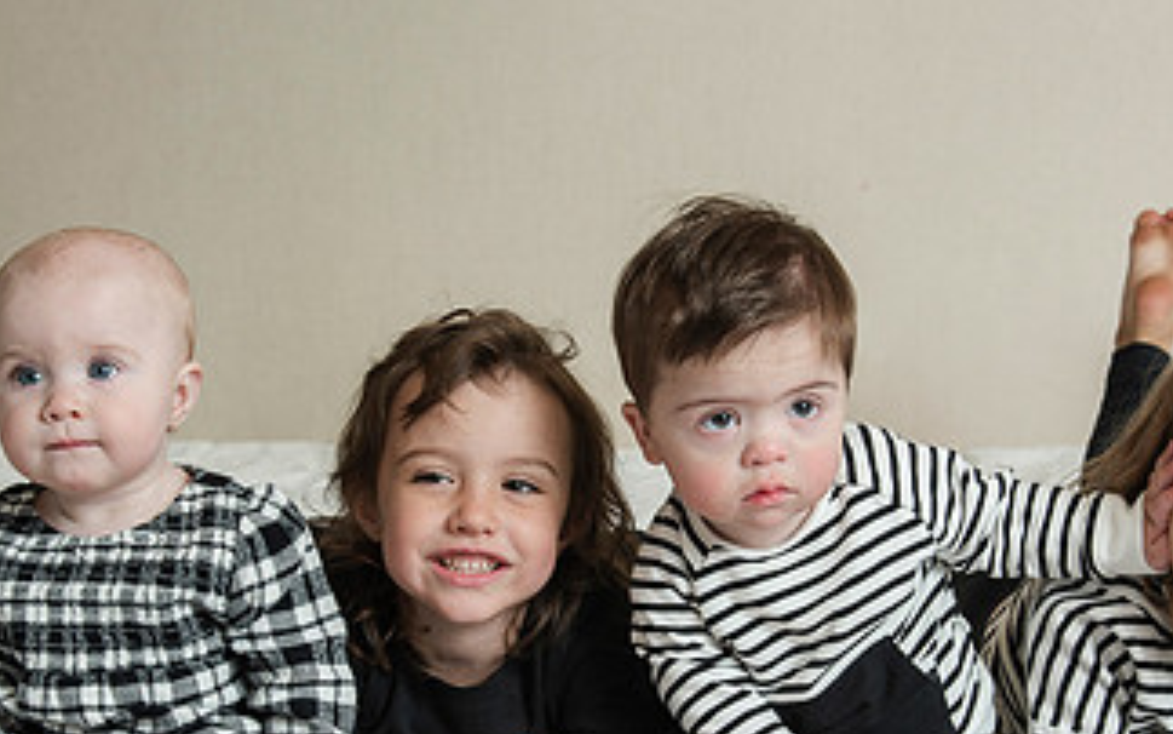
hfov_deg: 31.0
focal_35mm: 66
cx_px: 639
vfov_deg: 19.6
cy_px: 519
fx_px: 2110
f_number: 5.6
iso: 400
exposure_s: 1/200
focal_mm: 35
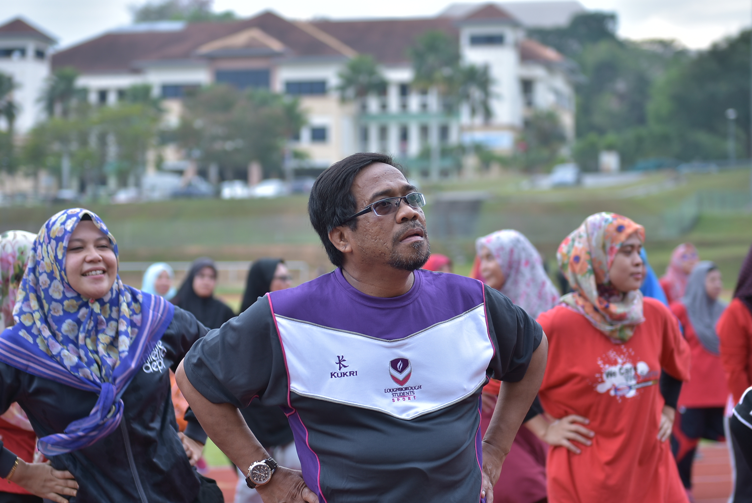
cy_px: 252
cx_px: 376
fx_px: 2070
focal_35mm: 99
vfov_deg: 13.8
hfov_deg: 20.6
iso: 100
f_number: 2.8
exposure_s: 1/200
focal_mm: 66
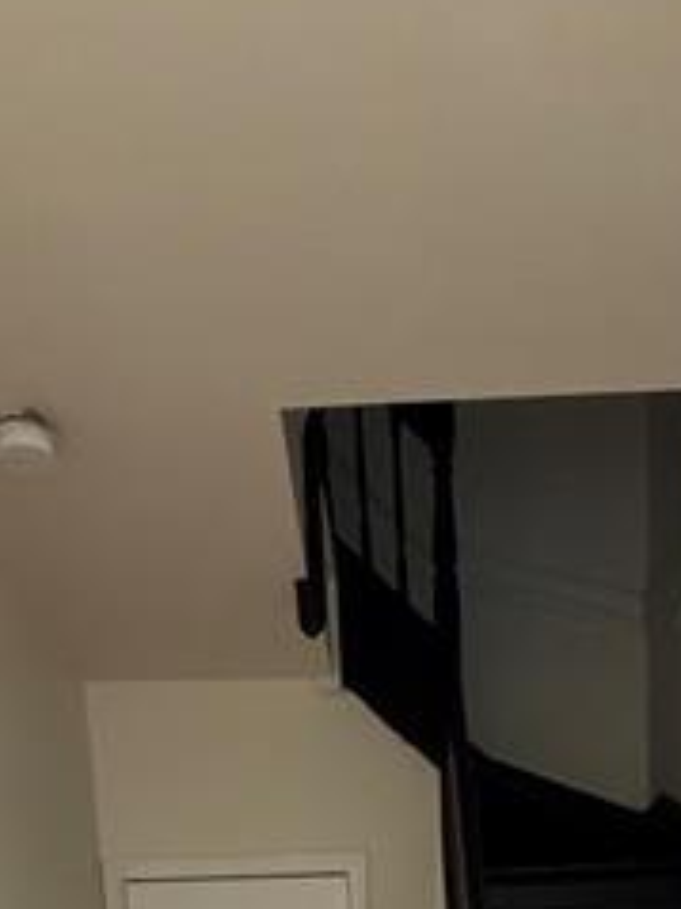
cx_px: 422
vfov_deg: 28.3
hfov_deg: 32.0
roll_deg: +1.8
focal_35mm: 45
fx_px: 1181
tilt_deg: -11.6
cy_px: 1350
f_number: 2.2
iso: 320
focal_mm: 2.22
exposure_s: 1/60
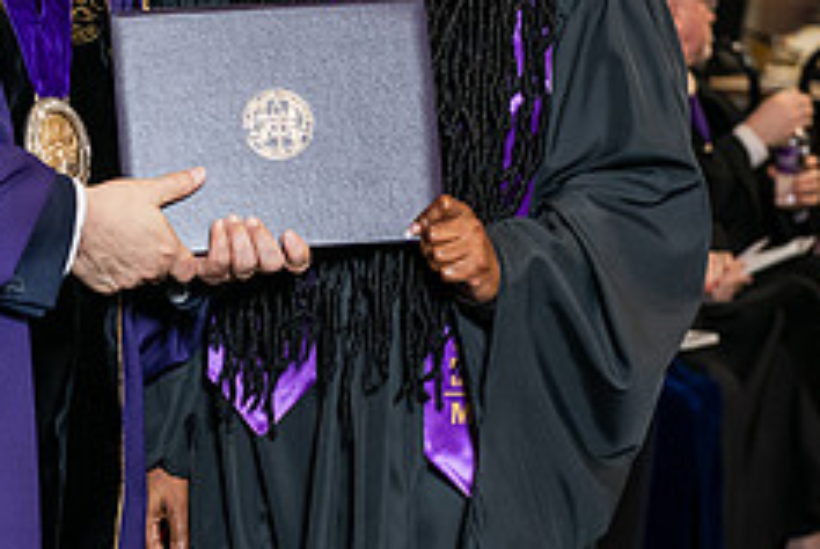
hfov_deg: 11.9
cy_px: 2
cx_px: 184
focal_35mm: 172
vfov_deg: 8.0
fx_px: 3923
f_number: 5
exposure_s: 1/200
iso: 2000
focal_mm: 70
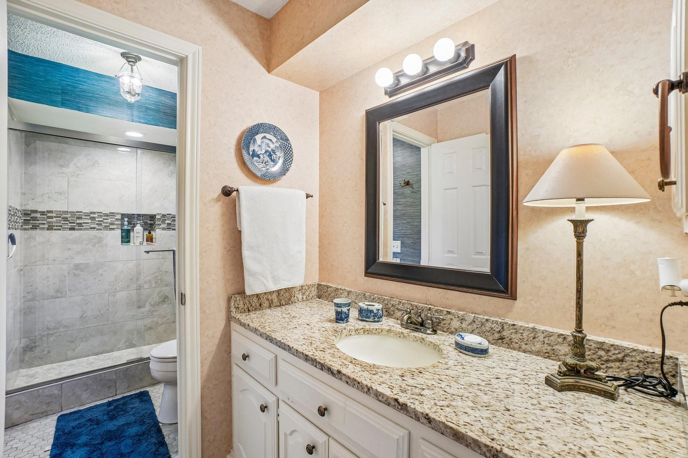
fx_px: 287
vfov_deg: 77.3
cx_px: 344
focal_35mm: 15
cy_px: 229
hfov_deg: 100.4
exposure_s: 1/8
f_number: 9
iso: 400
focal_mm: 10
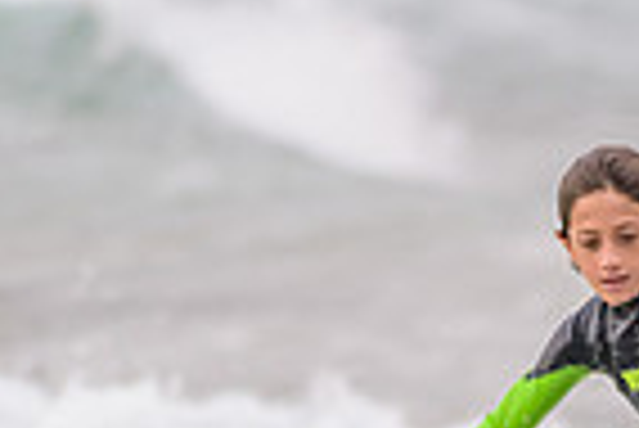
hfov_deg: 0.8
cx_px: 652
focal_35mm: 2504
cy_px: 619
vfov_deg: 0.6
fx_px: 44491
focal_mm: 500
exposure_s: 1/800
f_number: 5.6
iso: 360
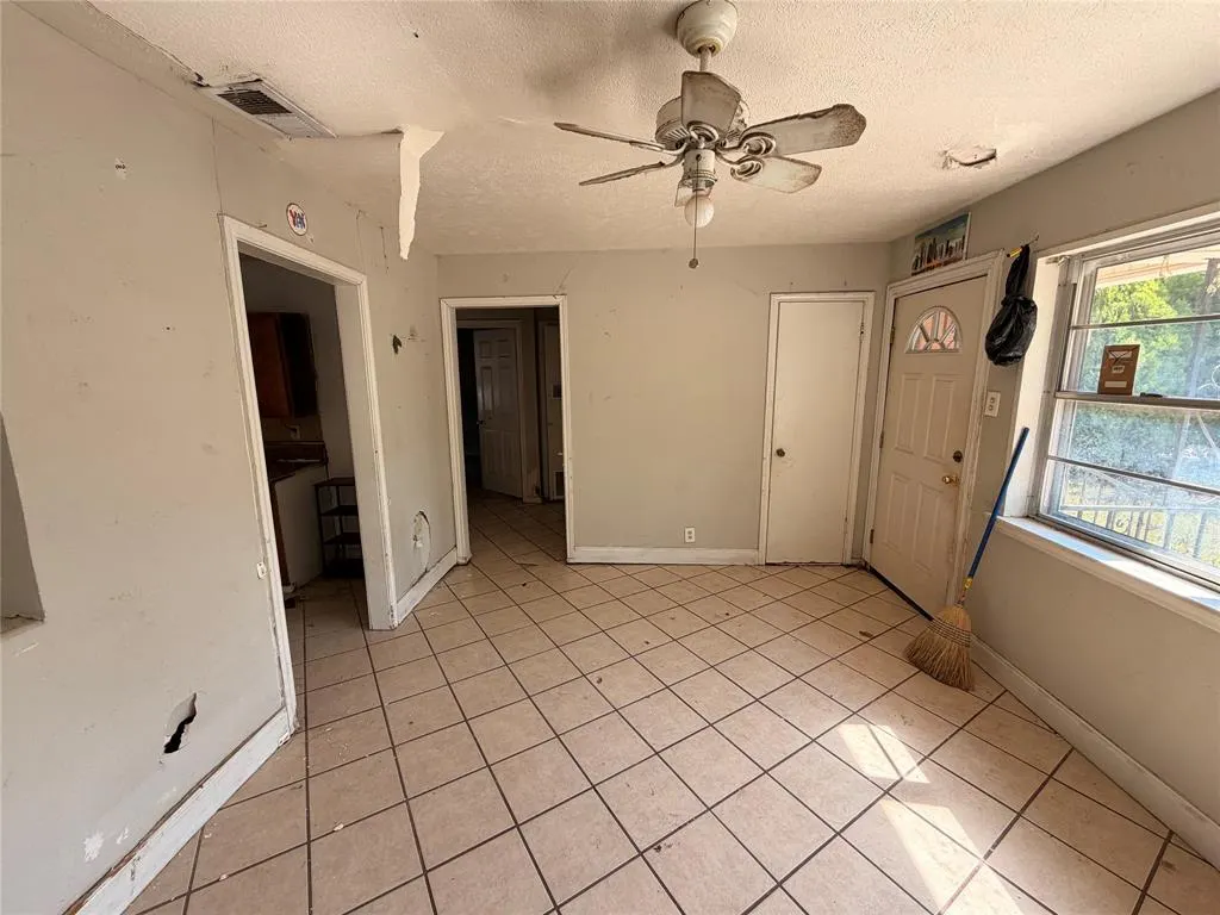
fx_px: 493
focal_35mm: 14
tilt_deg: -9.7
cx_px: 610
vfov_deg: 85.7
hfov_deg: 102.1
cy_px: 458
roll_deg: +0.7
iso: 64
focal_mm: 2.22
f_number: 2.2
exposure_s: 1/123
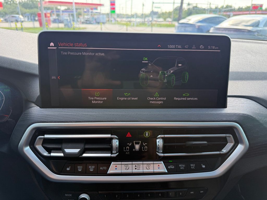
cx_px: 134
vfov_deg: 56.8
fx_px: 185
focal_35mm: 24
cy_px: 100
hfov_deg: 71.6
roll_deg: -1.0
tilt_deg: -22.1
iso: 100
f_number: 1.78
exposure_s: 1/336
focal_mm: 6.76
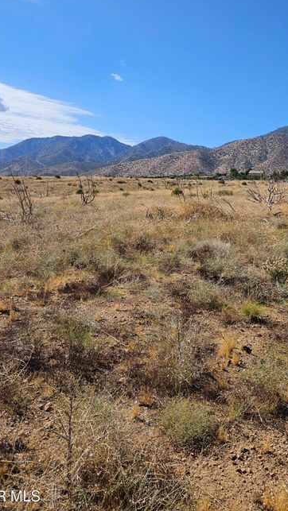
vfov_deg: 71.9
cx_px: 154
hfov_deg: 44.4
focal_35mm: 26
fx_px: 353
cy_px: 256
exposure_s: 1/3333
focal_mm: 5.4
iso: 25
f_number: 1.8
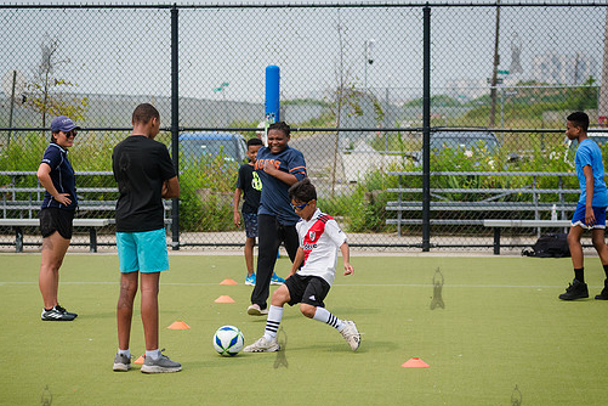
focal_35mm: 122
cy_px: 257
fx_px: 2060
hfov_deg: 16.8
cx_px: 286
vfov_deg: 11.2
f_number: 4
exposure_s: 1/2000
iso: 250
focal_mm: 92
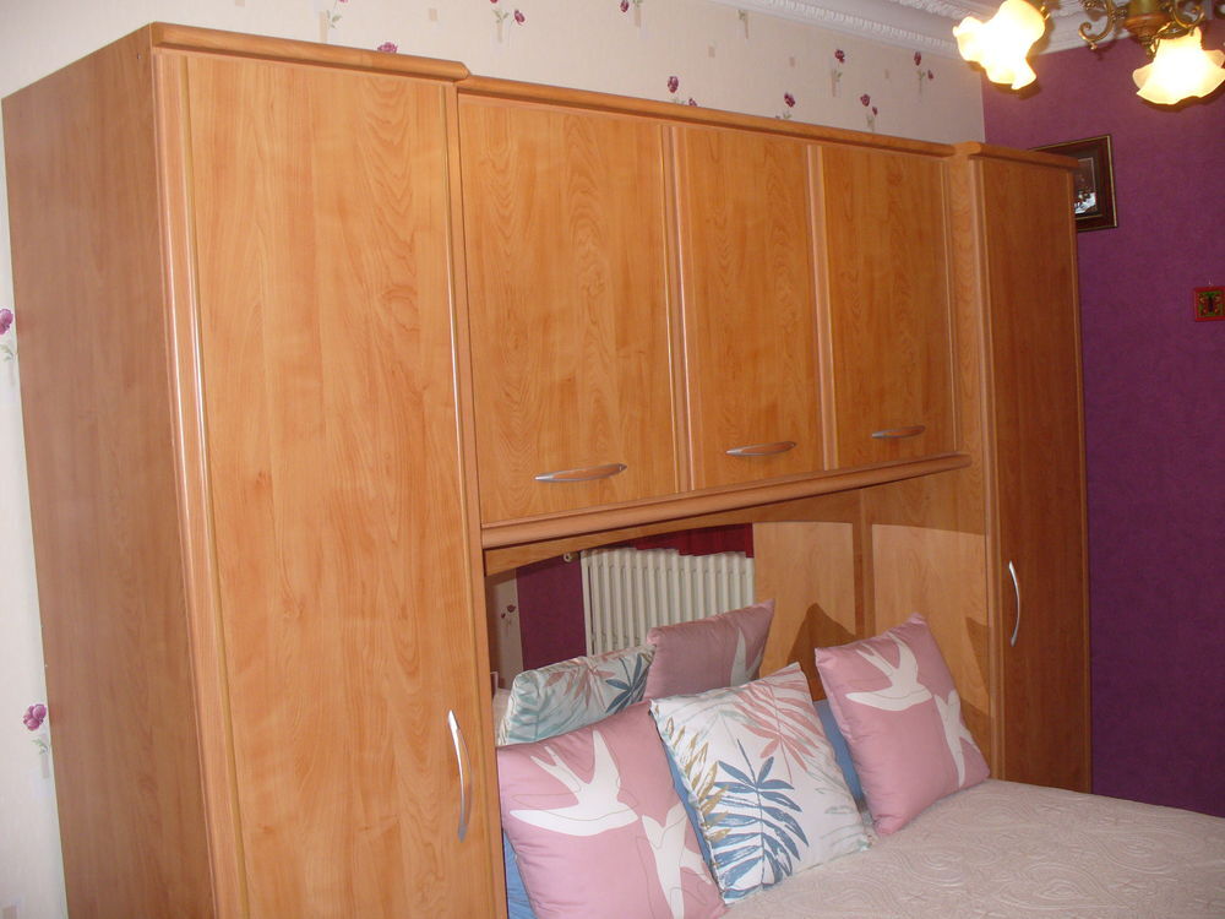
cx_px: 612
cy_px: 460
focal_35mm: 37
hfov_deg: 50.1
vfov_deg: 38.7
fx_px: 1309
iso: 150
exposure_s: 1/60
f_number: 2.8
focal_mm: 6.1
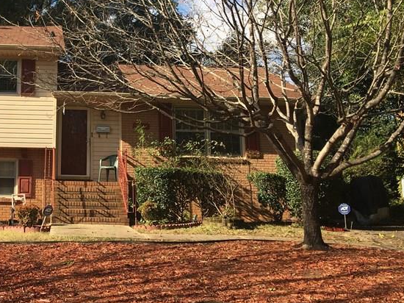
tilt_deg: +13.0
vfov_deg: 26.7
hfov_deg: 34.1
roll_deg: -1.0
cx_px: 62
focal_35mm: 54
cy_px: 85
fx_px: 630
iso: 25
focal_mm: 4.15
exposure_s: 1/884
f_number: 2.2
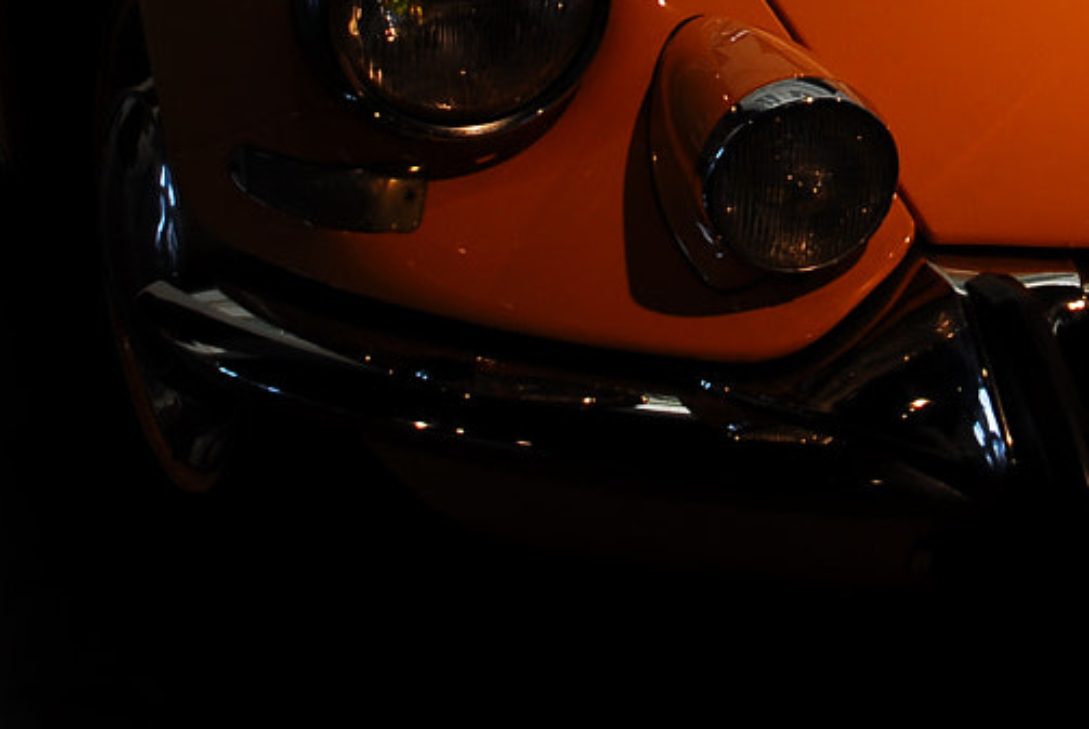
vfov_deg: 12.7
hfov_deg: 19.1
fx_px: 3181
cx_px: 979
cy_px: -165
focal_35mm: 105
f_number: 4.5
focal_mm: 22
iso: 100
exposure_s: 1/60
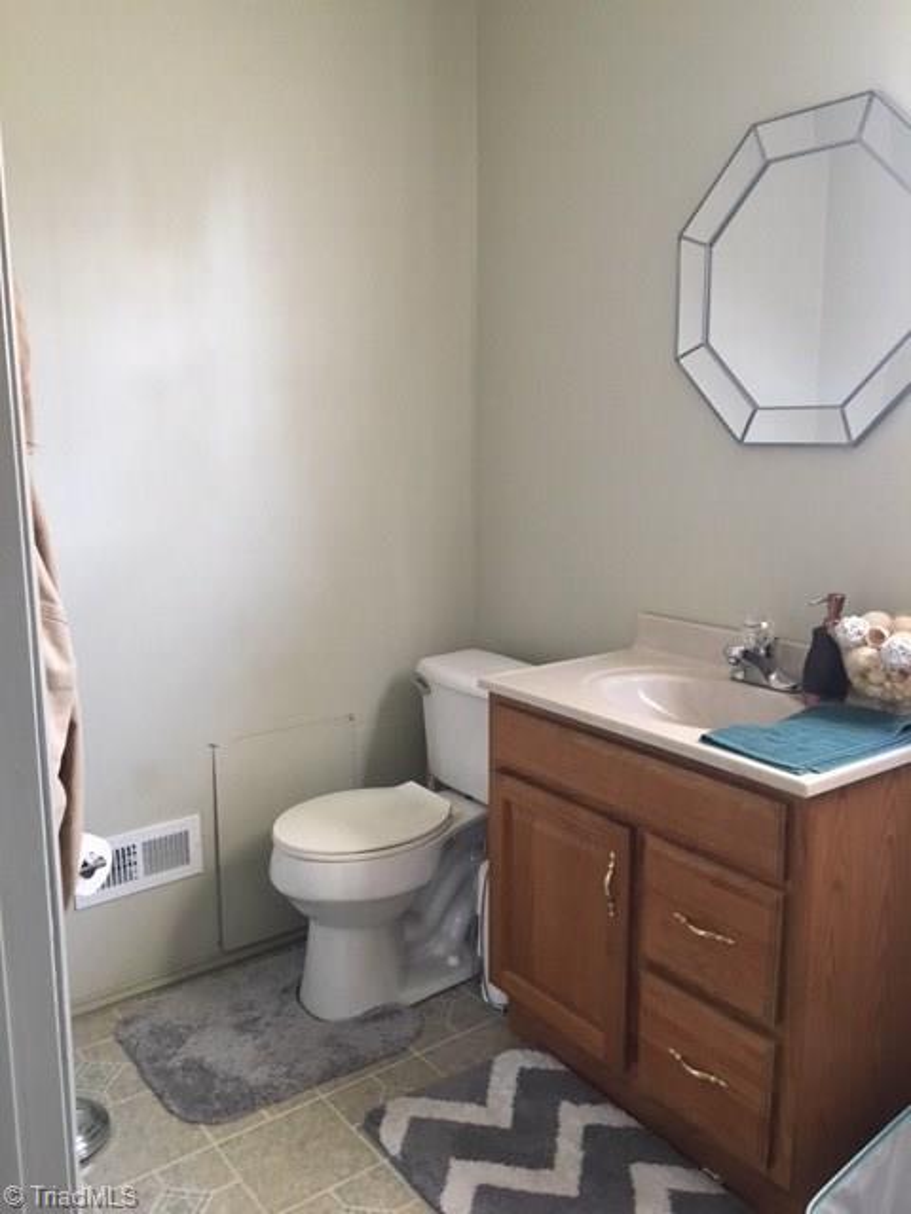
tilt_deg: -10.4
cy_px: 607
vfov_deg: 61.7
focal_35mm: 29
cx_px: 456
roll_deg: +1.3
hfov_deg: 48.2
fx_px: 1018
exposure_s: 1/17
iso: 200
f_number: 2.2
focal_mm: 4.15
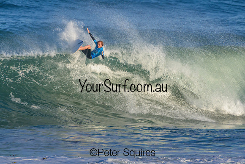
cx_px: 114
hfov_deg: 2.3
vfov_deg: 1.5
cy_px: 80
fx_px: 6195
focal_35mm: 910
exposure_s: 1/3200
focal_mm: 850
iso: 1600
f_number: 11
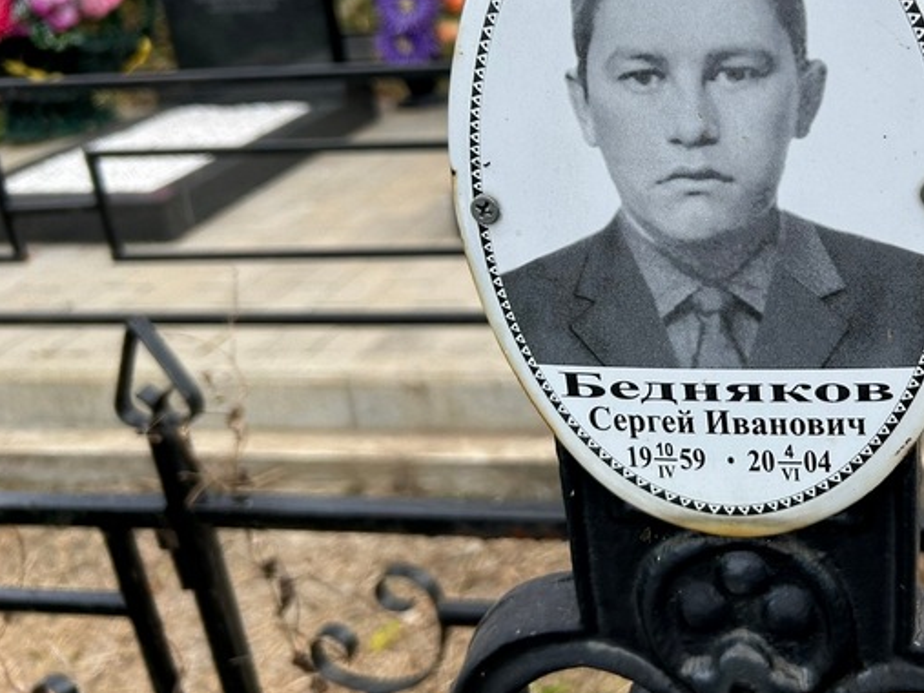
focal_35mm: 41
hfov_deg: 43.9
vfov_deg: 34.9
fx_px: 1094
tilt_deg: -25.7
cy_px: 246
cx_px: 720
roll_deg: +4.3
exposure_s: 1/1344
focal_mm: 5.7
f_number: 1.5
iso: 50
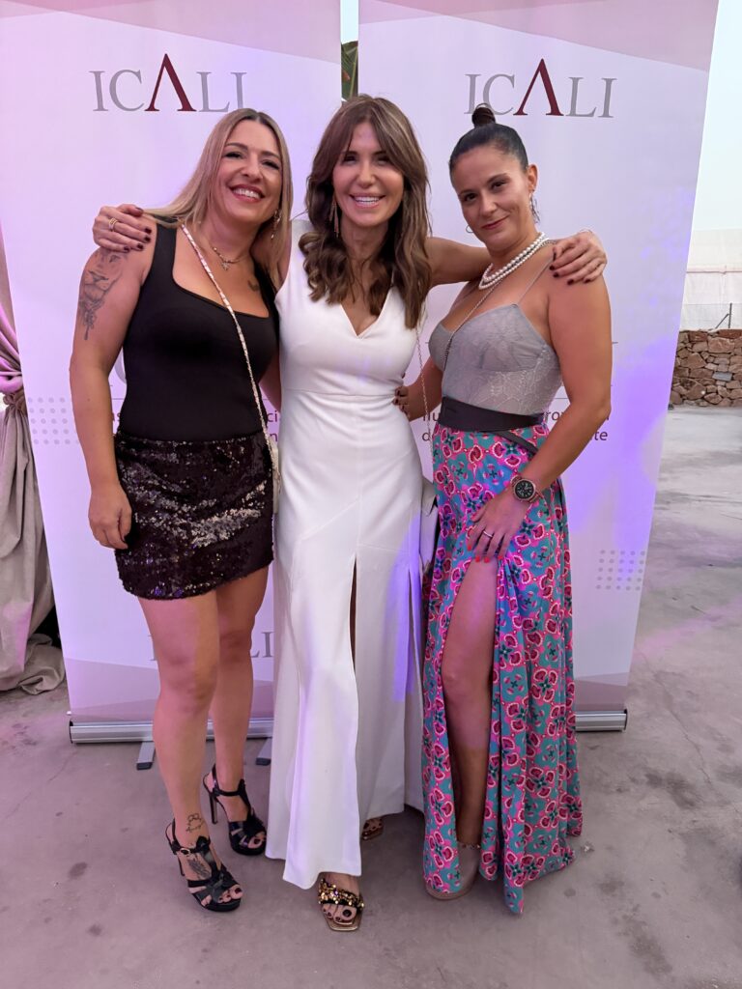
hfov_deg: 56.8
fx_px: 686
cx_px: 371
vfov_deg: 71.6
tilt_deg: -13.8
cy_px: 494
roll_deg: +0.8
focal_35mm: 24
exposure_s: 1/25
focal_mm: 6.76
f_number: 1.78
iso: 800
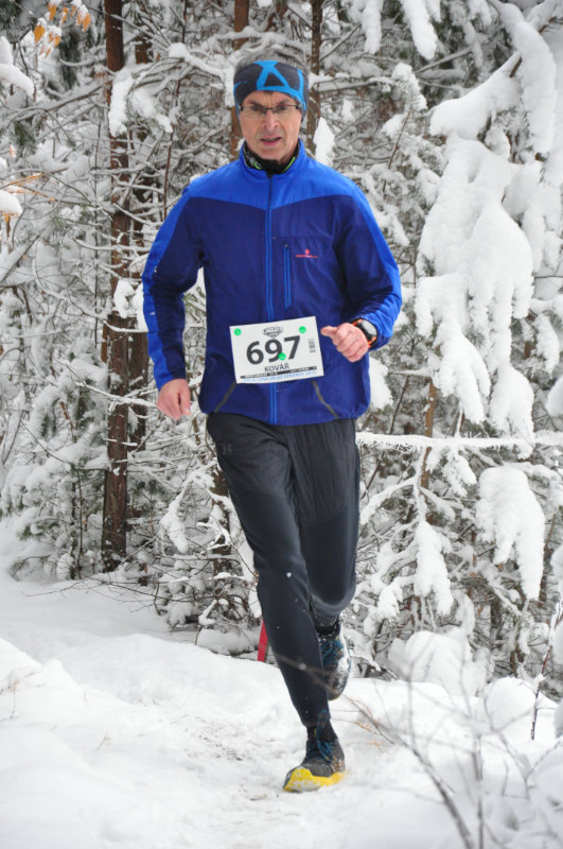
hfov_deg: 8.7
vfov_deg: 13.1
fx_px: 3706
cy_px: 424
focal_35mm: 158
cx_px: 282
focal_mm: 105
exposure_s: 1/500
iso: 1250
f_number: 5.6
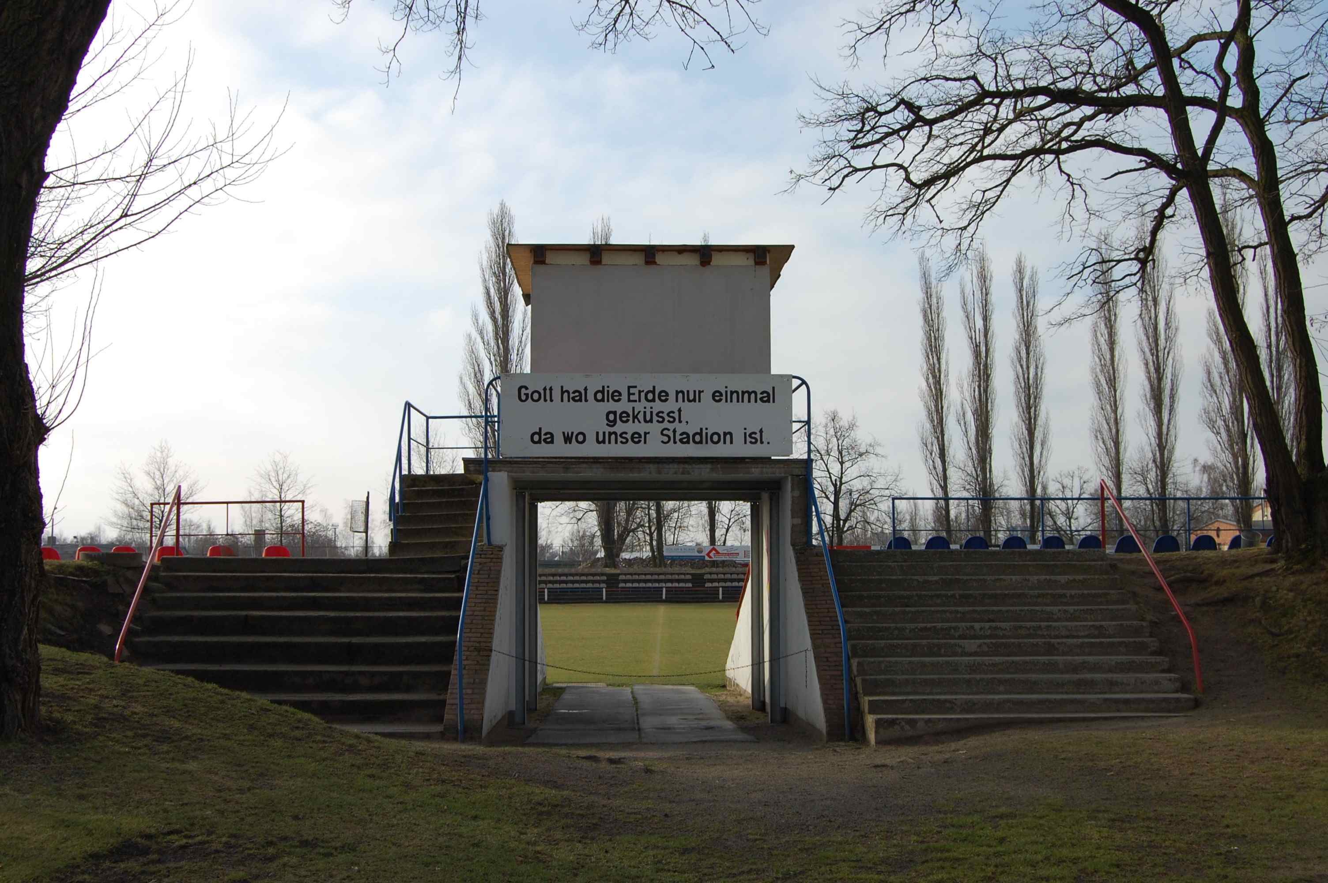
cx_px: 664
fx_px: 1437
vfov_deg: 34.1
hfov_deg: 49.6
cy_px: 442
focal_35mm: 39
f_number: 9
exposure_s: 1/320
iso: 200
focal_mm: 26
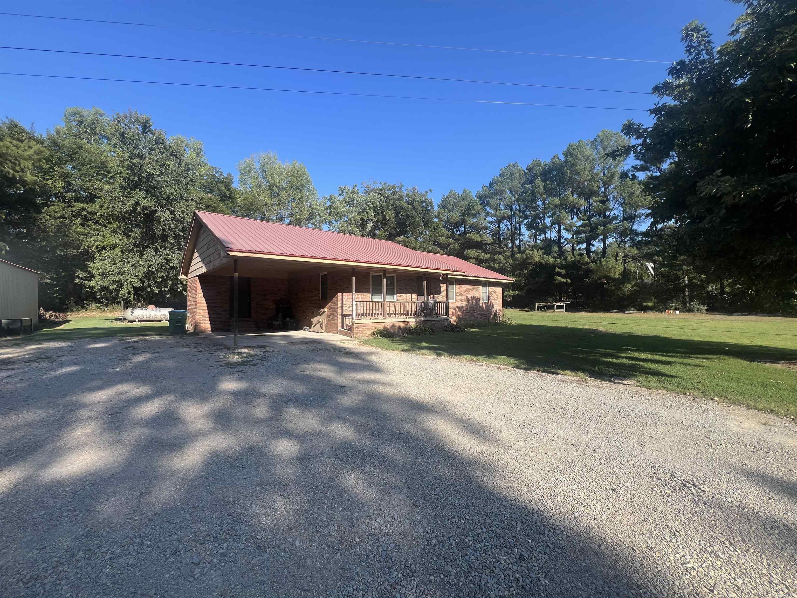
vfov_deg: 89.9
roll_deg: +0.8
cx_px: 398
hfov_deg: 106.2
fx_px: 299
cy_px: 299
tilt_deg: +0.5
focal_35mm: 13
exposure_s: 1/853
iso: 32
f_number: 1.8
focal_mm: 1.57
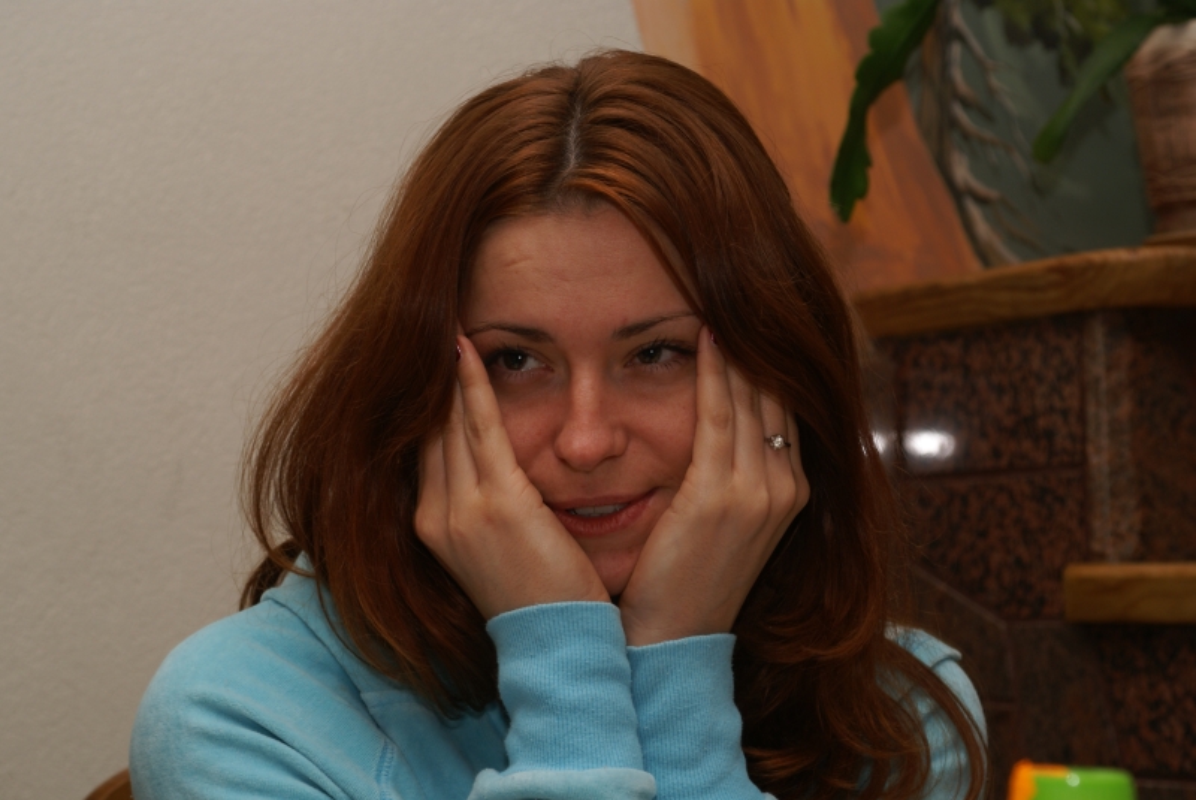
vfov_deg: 15.2
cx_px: 598
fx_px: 2993
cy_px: 400
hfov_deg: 22.6
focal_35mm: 90
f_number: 8
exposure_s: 1/80
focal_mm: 60
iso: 100
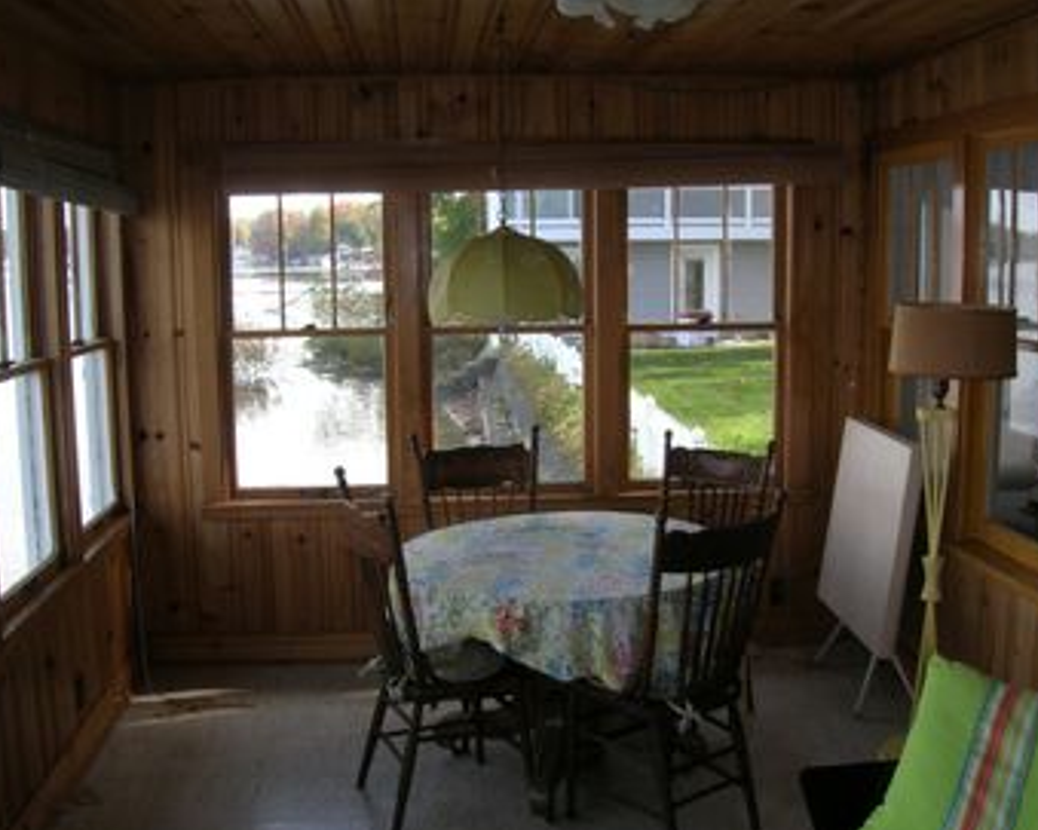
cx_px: 521
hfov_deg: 50.3
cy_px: 417
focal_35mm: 36
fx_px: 1106
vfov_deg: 41.1
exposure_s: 1/68
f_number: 4.9
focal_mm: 5.7
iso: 71
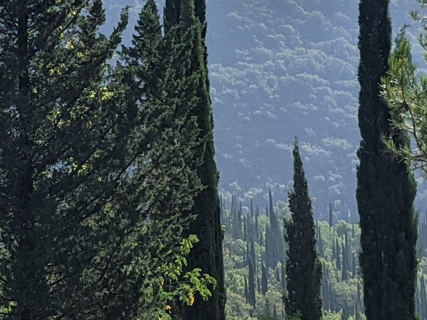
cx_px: 72
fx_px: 1788
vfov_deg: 10.2
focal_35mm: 145
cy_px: 218
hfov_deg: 13.5
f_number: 1.8
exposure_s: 1/3906
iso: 45
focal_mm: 4.44
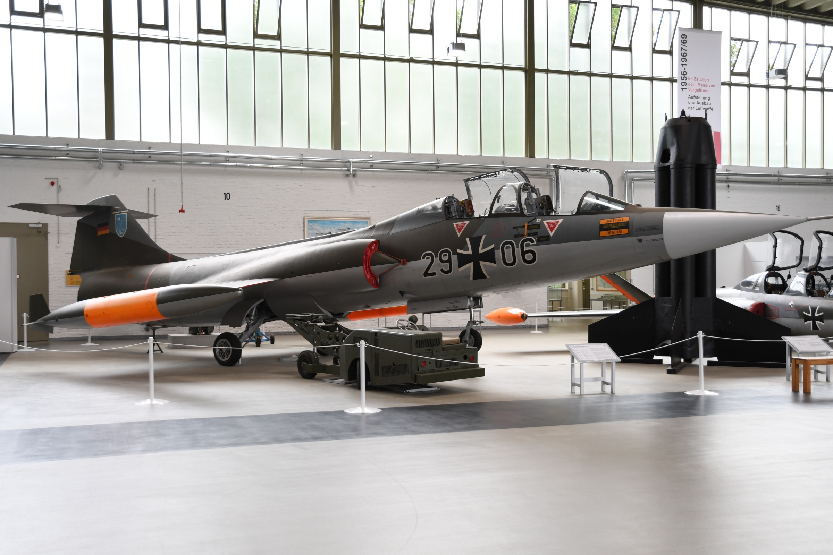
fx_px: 902
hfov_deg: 49.6
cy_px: 278
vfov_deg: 34.2
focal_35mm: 39
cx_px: 416
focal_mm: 26
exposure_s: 1/100
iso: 400
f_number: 5
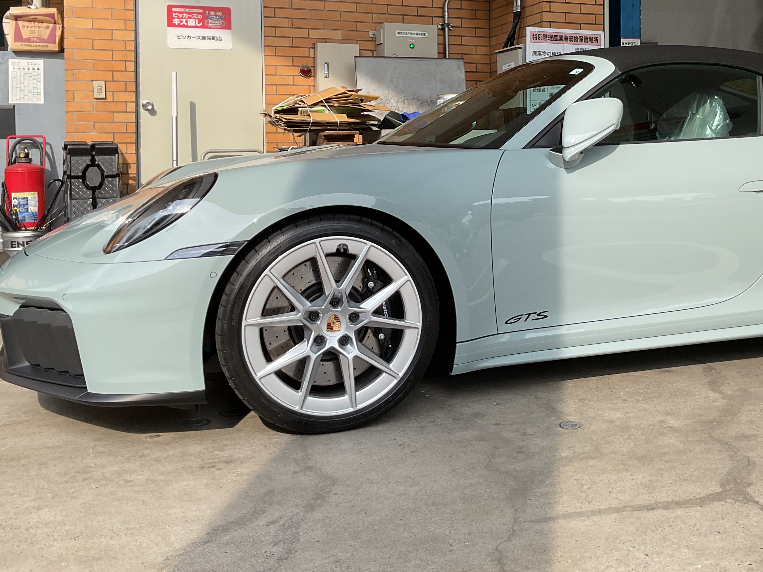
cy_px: 158
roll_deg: +0.8
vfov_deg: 33.1
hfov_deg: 43.0
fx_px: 948
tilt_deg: -1.5
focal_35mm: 43
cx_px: 530
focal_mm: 3
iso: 16
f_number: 1.8
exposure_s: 1/514
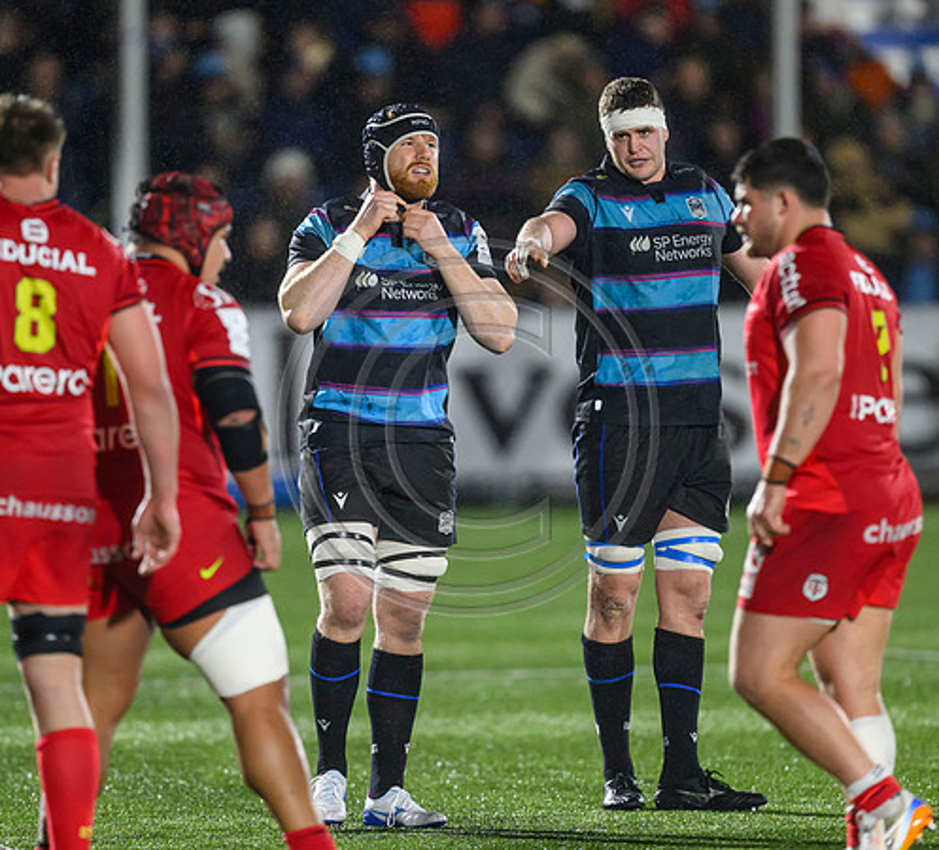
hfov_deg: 3.5
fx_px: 15389
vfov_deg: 3.2
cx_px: 405
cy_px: 415
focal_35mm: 526
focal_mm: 400
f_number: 3.2
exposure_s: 1/1600
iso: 4000
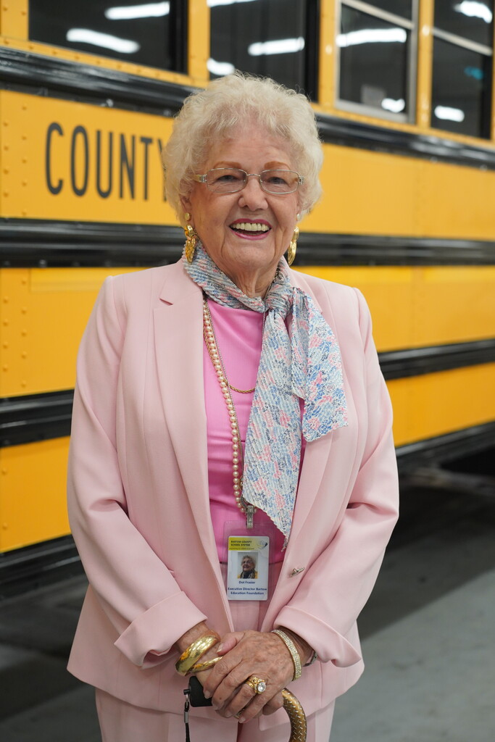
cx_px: 248
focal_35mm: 61
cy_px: 371
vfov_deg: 32.9
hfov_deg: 22.3
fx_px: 1258
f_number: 4
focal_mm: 61
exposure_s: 1/160
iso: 2000
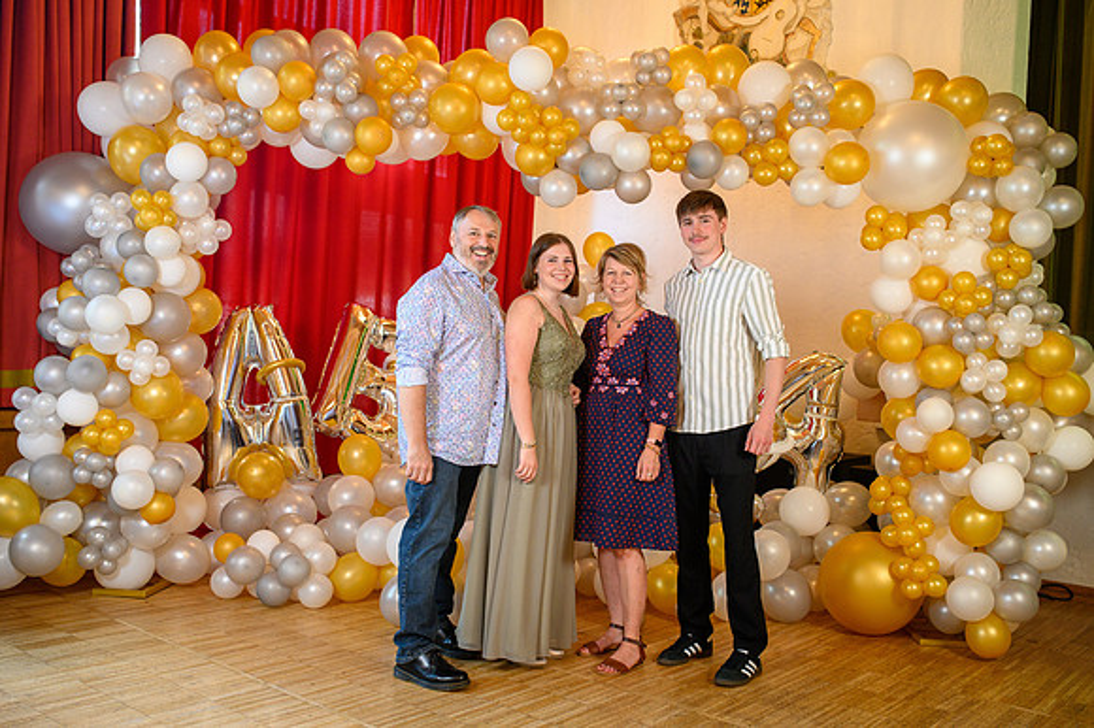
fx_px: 1063
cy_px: 364
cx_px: 547
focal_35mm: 35
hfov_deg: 54.5
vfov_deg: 37.8
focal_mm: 35
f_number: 3.5
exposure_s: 1/100
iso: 1250
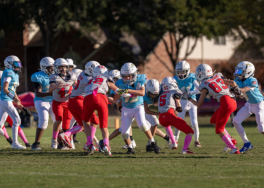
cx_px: 148
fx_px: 2217
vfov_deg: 4.9
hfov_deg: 6.8
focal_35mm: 296
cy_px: 95
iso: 100
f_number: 2.8
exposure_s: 1/2000
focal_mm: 200
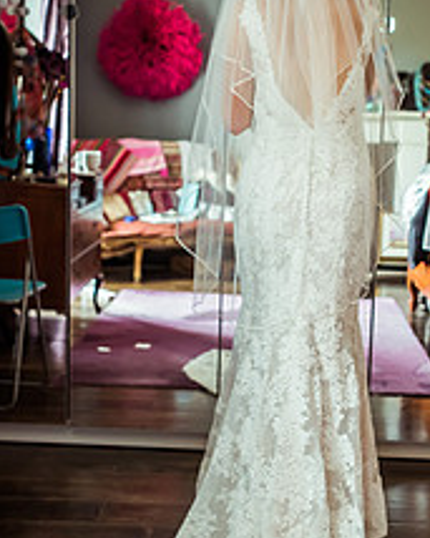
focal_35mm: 69
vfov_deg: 27.5
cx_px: 289
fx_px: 1098
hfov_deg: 22.1
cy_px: 299
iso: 1600
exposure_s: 1/160
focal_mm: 35
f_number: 2.8
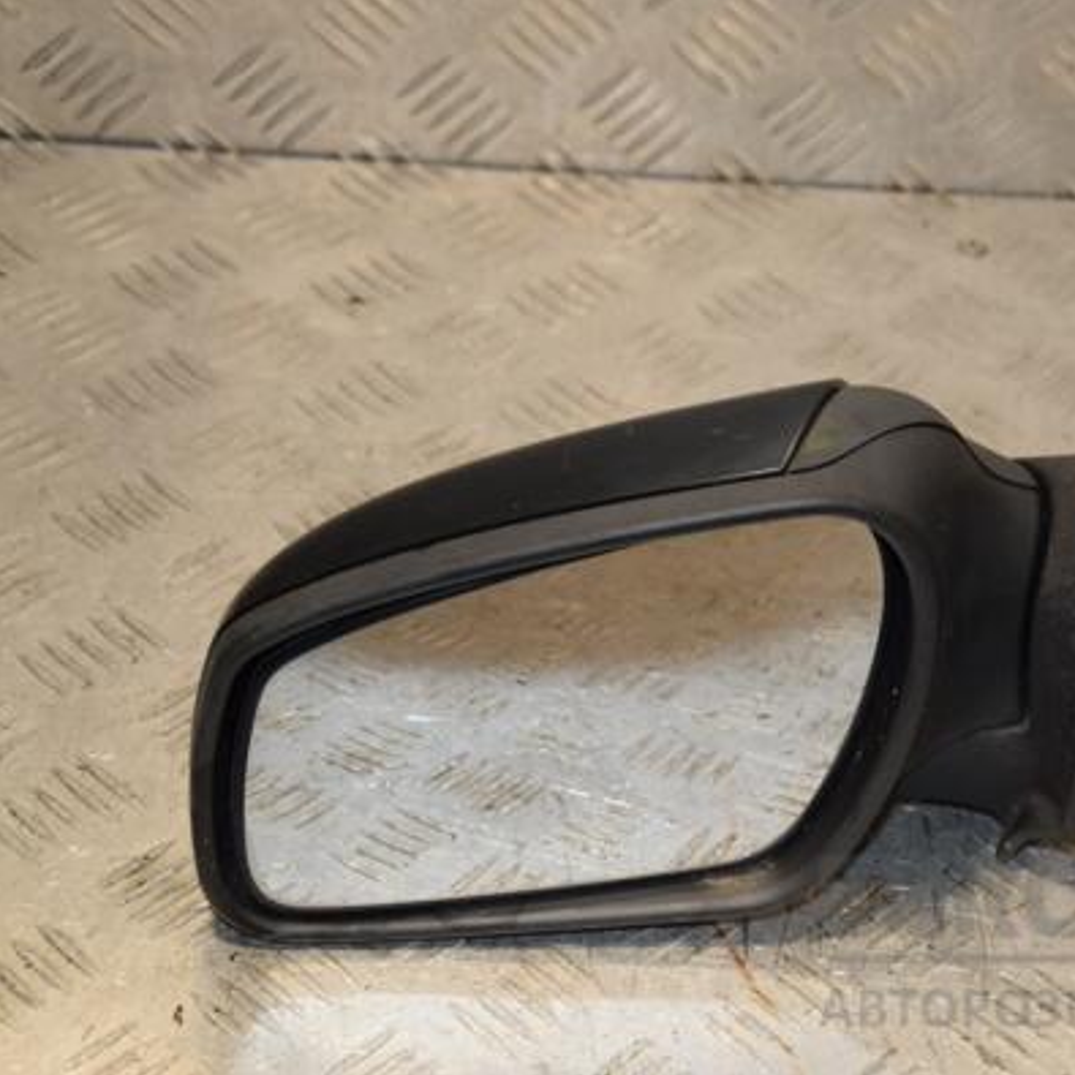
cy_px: 533
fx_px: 3268
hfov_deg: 18.6
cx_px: 767
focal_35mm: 93
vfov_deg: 18.7
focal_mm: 48
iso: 800
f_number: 6.3
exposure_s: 1/200
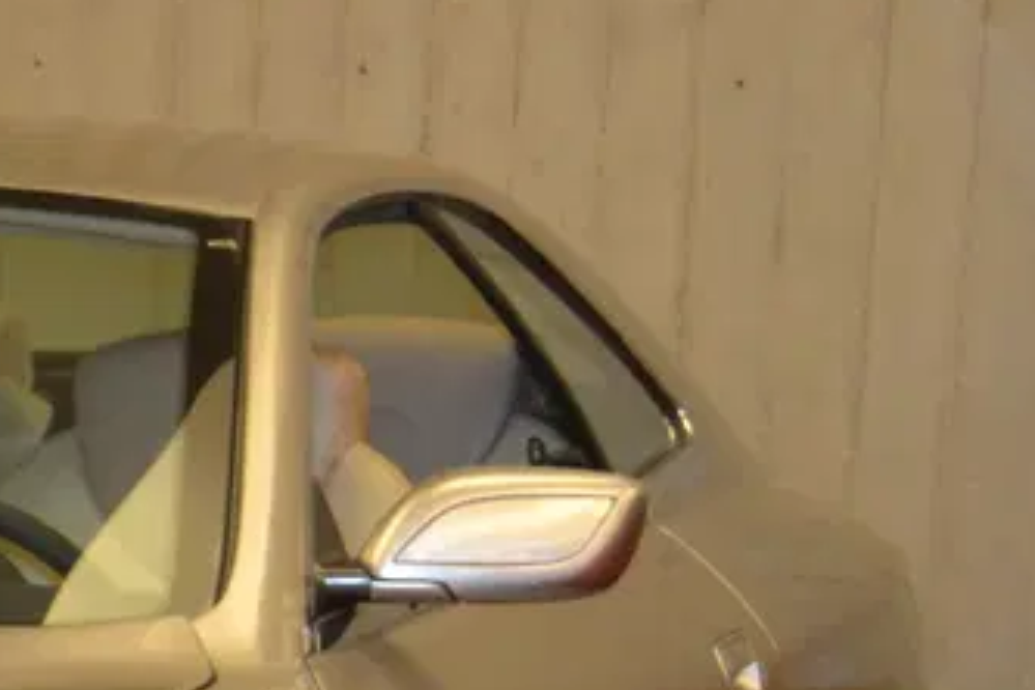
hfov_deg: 11.2
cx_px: -699
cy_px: 1010
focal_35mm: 173
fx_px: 4973
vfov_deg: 7.8
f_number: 4.8
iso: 1800
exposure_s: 1/60
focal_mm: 32
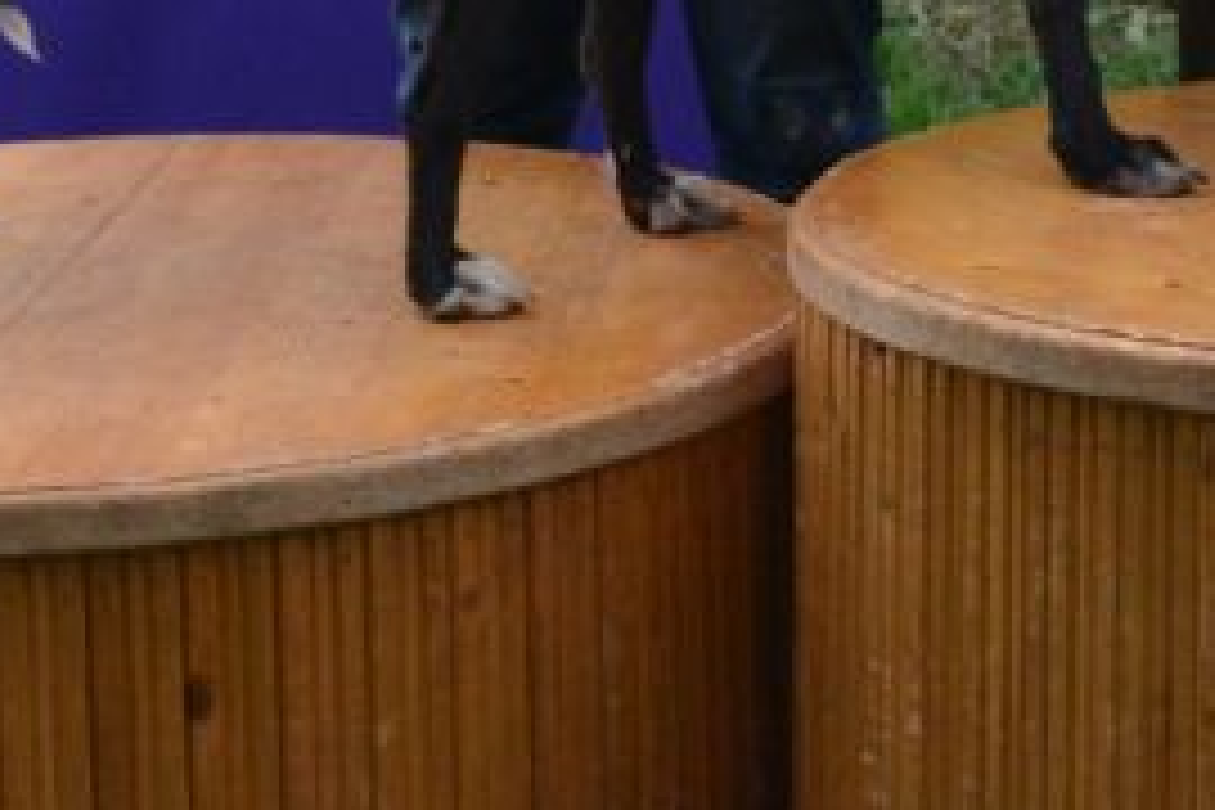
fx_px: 6243
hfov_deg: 10.8
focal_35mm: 185
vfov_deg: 7.1
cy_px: -853
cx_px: 1755
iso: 800
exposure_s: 1/500
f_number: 4.2
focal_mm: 26
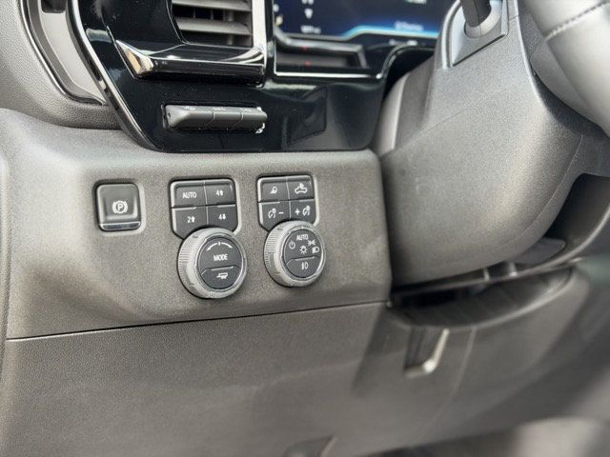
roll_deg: -1.3
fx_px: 846
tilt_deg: -7.9
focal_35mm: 48
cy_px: 228
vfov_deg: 30.3
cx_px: 305
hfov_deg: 39.7
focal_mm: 6.76
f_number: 1.78
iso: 100
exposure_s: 1/80
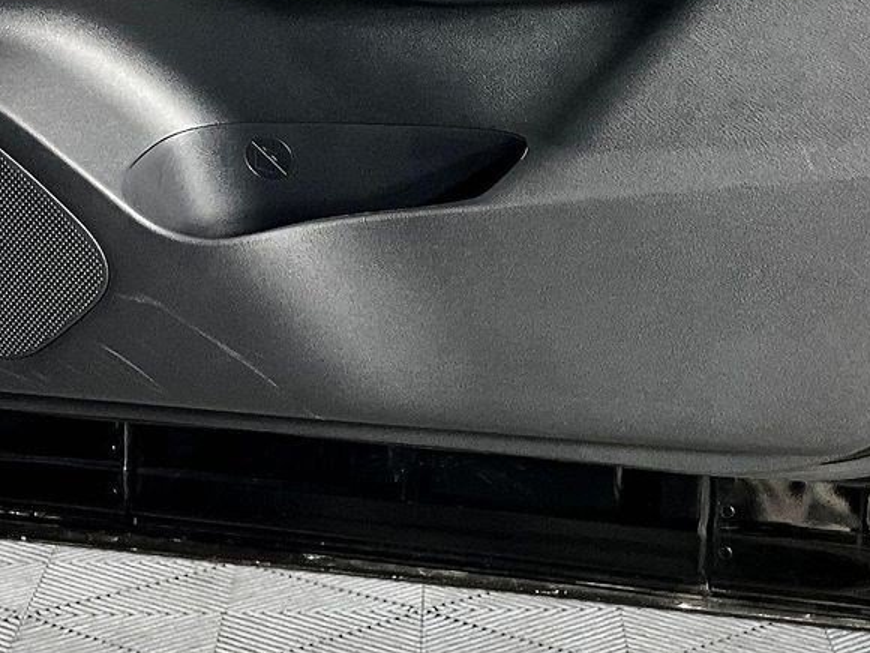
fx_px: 2011
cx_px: 516
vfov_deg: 17.8
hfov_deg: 24.4
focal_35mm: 80
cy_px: -59
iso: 100
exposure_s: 1/60
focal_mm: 3
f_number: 1.8
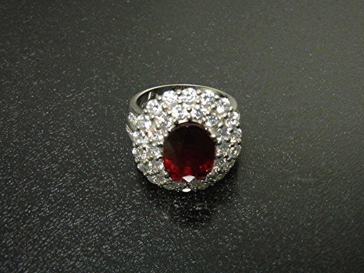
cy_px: 136
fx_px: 620
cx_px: 182
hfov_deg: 32.7
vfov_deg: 24.8
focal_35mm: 59
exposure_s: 1/30
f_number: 8
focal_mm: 10.6
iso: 518
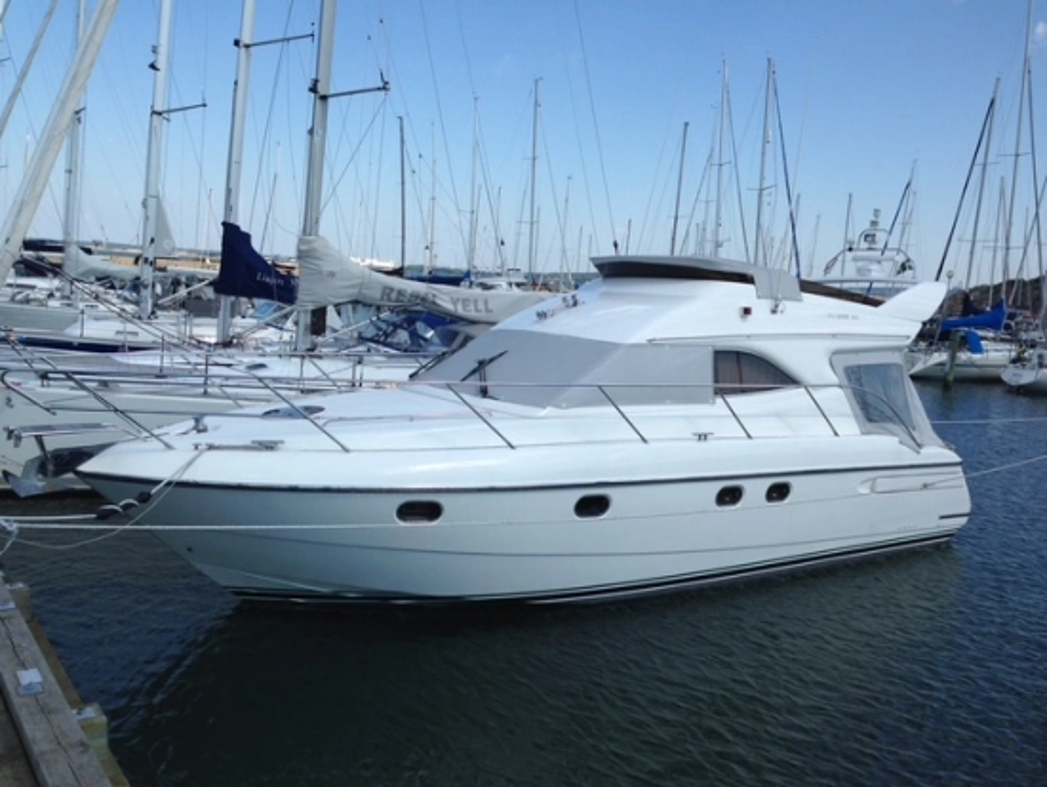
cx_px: 524
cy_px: 394
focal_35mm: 33
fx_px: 999
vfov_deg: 43.0
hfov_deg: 55.3
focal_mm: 4.12
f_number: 2.4
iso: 50
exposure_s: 1/1595
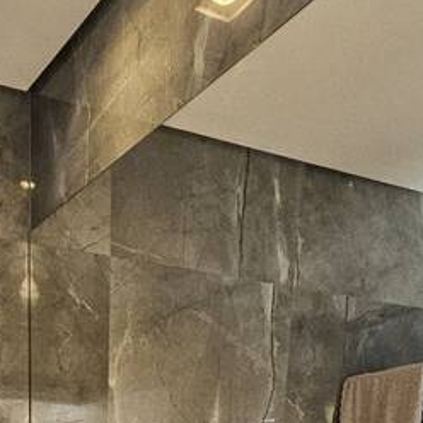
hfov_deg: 32.3
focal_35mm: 50
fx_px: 691
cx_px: 38
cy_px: 725
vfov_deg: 22.8
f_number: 2.2
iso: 200
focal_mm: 2.2
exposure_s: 1/60
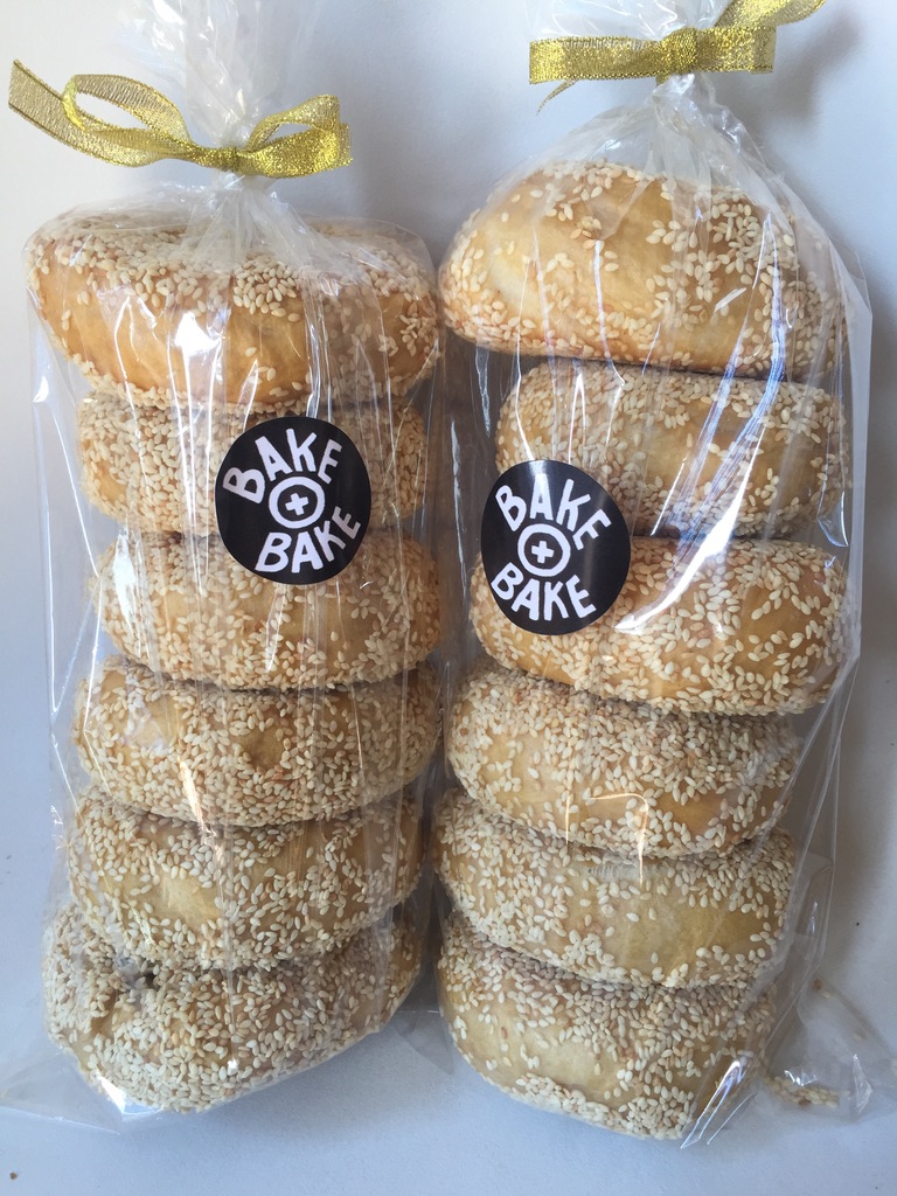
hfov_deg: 48.2
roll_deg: +2.9
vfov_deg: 61.7
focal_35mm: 29
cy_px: 598
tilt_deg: -32.3
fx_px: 1002
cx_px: 448
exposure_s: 1/100
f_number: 2.2
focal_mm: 4.15
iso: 50
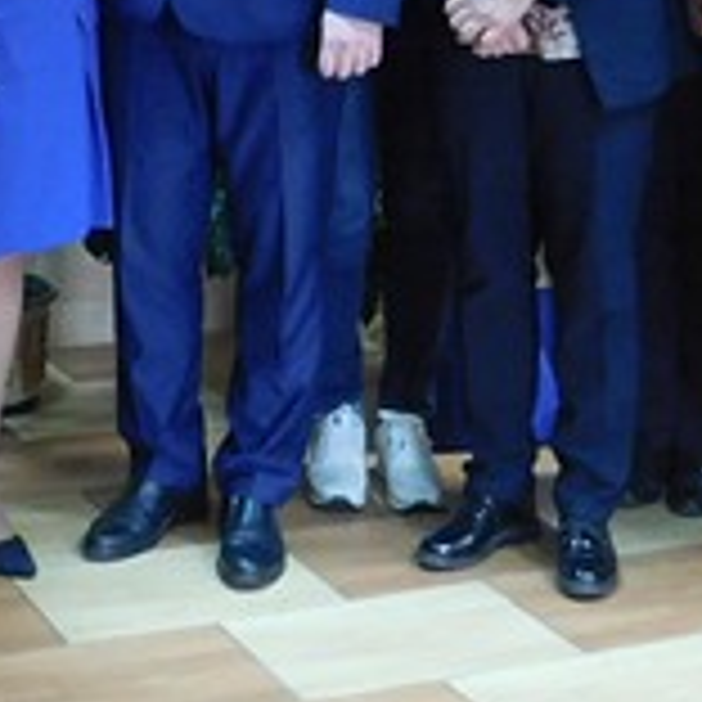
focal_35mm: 104
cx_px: 112
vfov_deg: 15.6
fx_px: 2386
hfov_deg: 16.6
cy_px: -306
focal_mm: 4
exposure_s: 1/13
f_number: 3
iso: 400
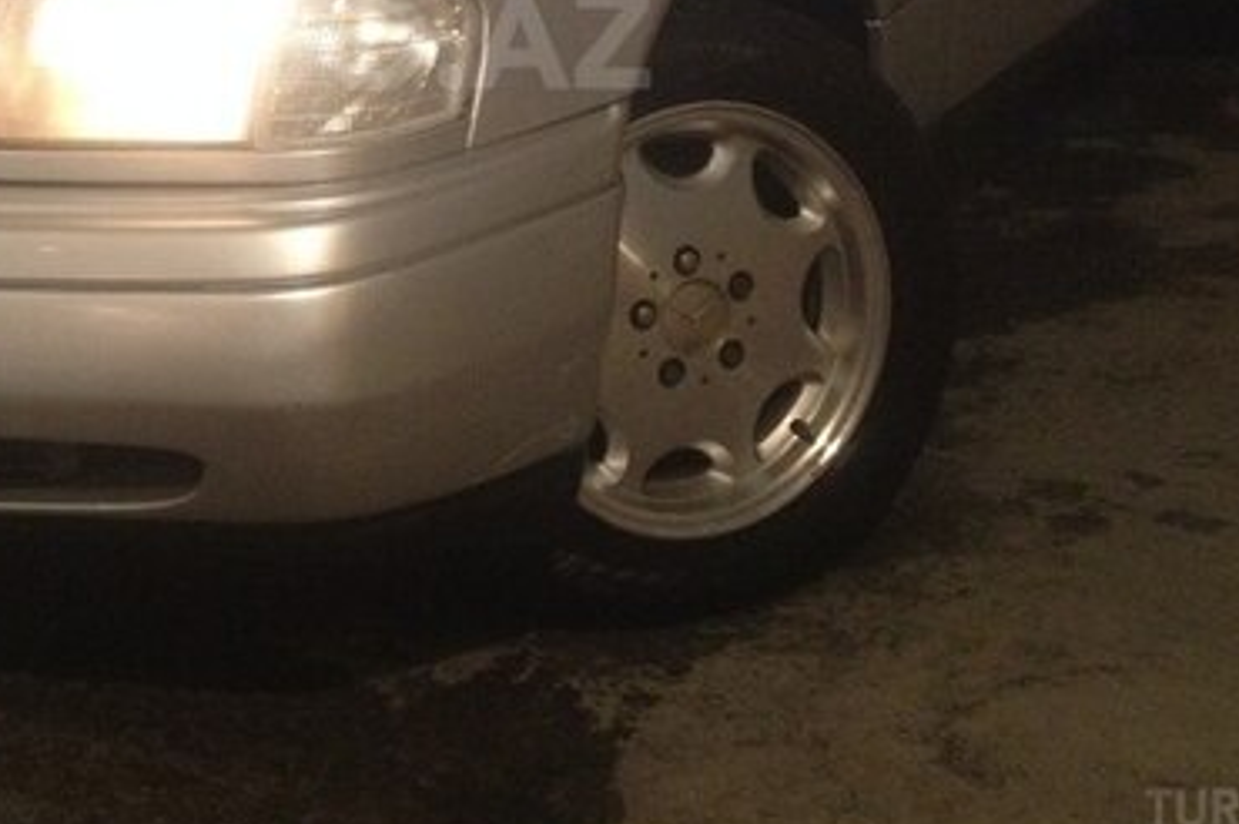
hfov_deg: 30.5
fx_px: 2235
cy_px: 39
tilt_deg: -13.4
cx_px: 308
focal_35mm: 65
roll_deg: +5.3
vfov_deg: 20.3
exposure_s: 1/17
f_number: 2.4
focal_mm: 4.28
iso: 320
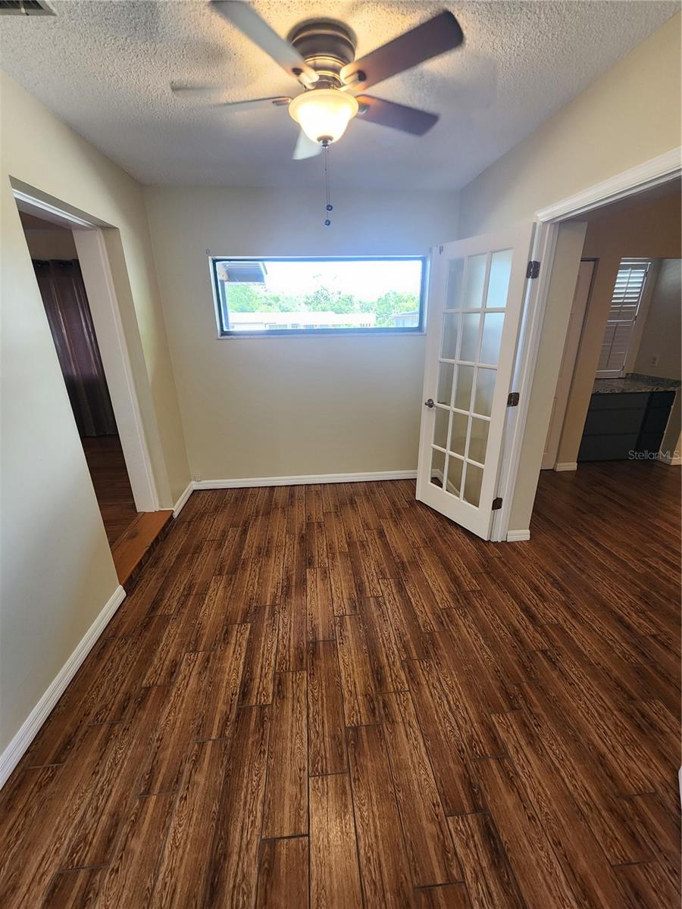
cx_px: 341
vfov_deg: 106.2
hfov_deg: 89.9
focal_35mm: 13
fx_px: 341
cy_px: 454
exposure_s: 1/60
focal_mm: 2.2
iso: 250
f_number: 2.2
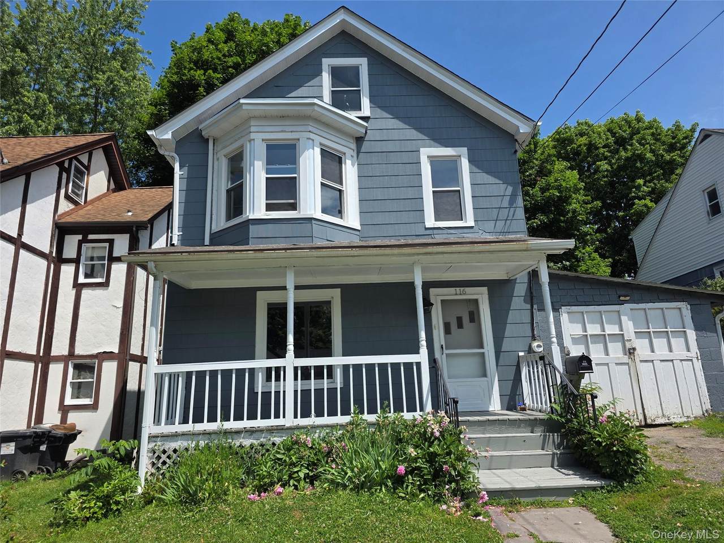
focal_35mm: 23
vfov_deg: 58.9
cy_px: 272
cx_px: 362
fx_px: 481
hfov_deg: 73.9
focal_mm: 6.3
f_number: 1.7
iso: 80
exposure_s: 1/6355
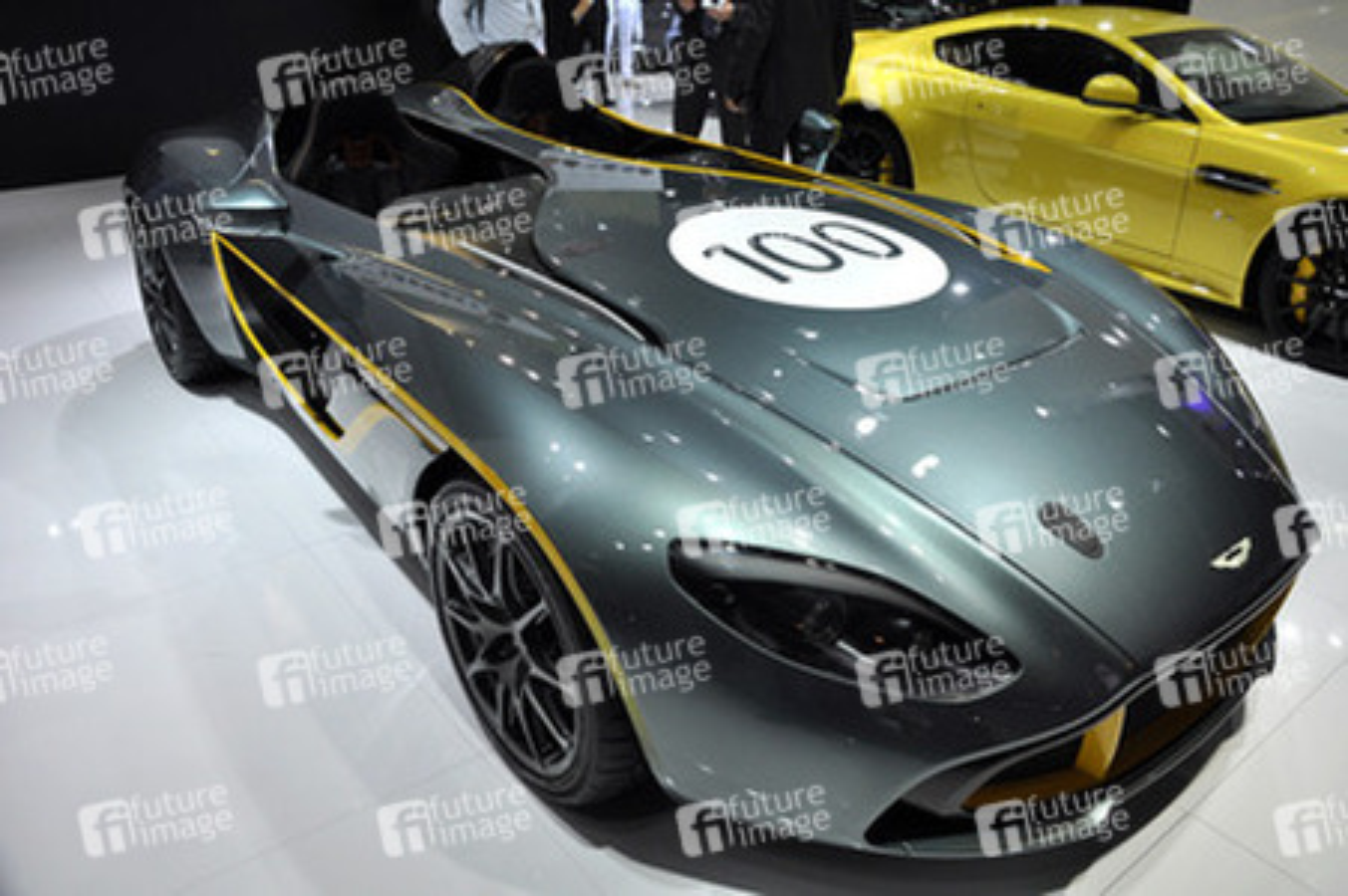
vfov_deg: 47.9
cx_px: 674
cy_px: 448
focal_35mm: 27
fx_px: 1010
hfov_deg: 67.4
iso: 640
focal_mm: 18
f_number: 6.3
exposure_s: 1/125
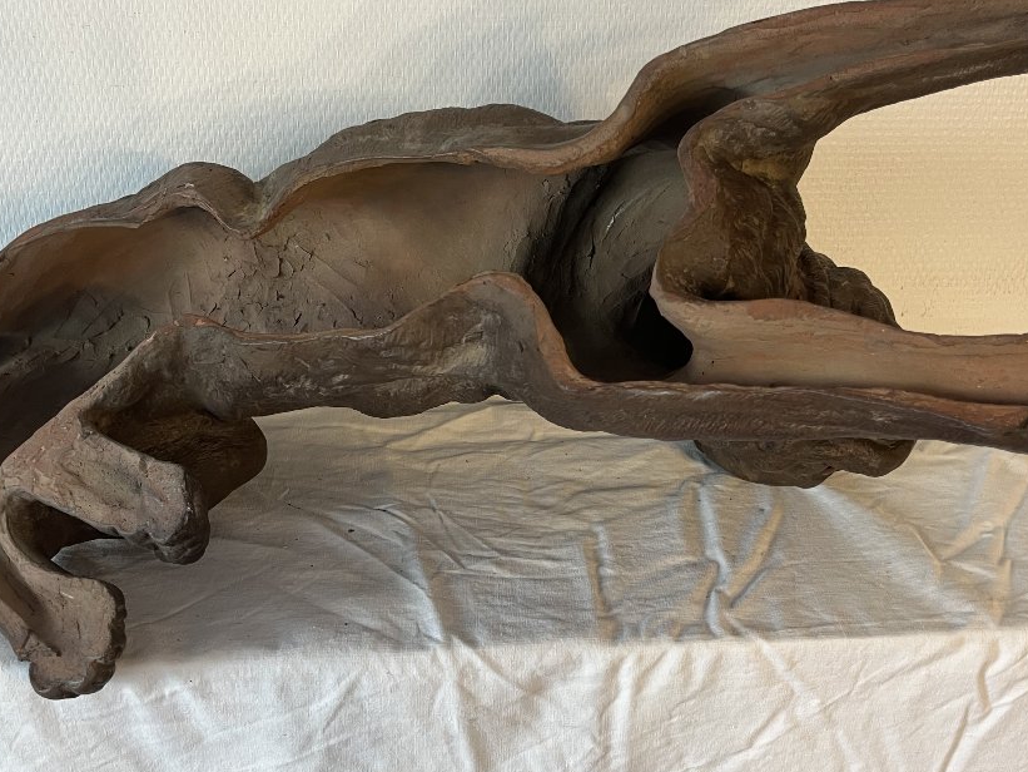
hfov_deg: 49.0
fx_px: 1129
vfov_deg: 37.6
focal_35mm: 38
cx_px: 533
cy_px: 322
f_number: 1.6
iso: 100
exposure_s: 1/50
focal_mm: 5.1
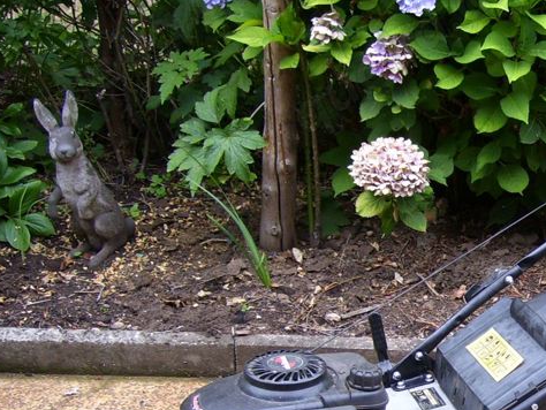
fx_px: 1231
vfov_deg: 18.6
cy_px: 357
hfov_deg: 23.9
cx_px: 544
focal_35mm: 78
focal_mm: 6
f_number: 2.7
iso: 80
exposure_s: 1/125
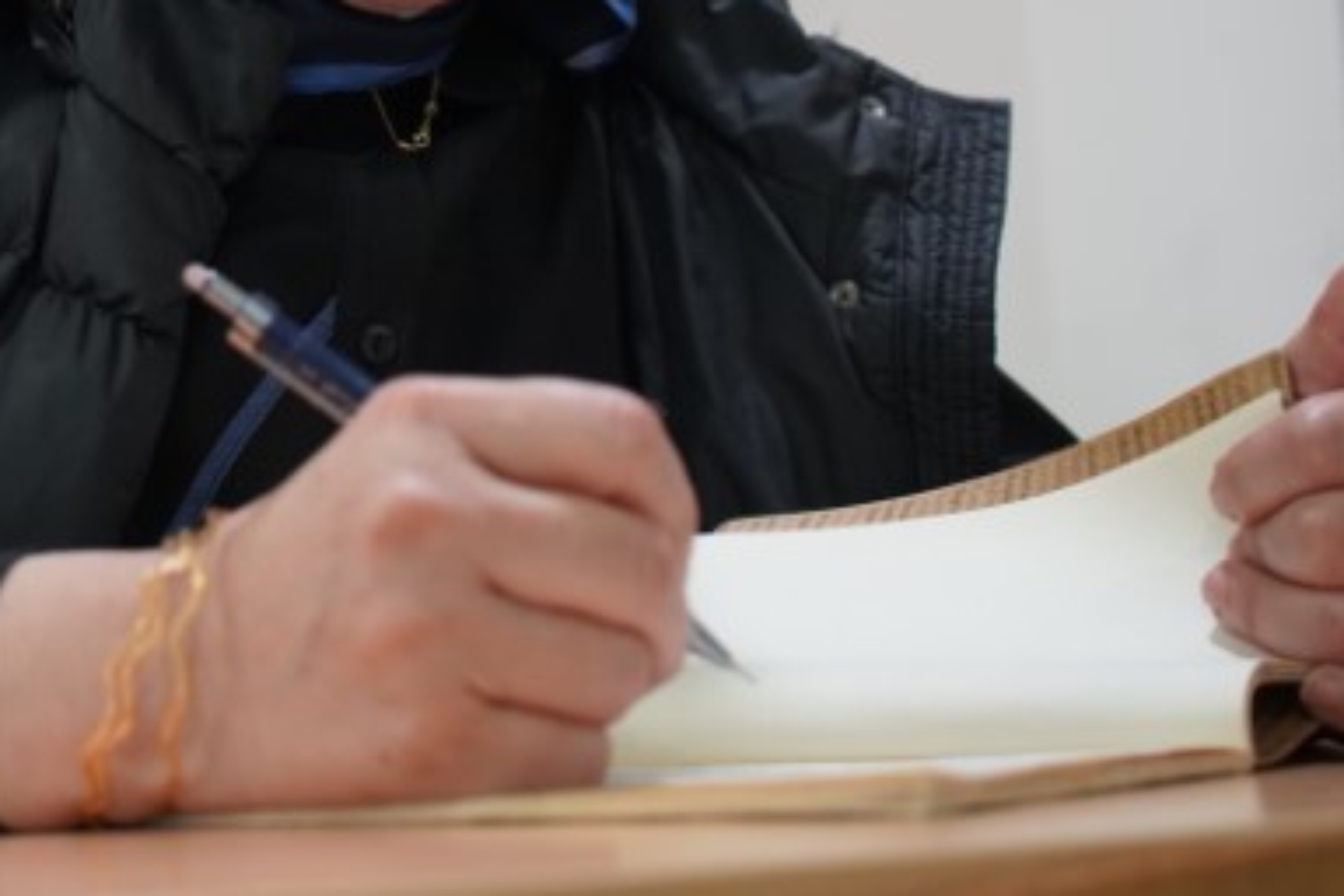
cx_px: 322
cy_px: 84
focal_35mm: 60
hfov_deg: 32.7
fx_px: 2240
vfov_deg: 22.1
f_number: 4
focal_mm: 32
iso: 4000
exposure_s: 1/160
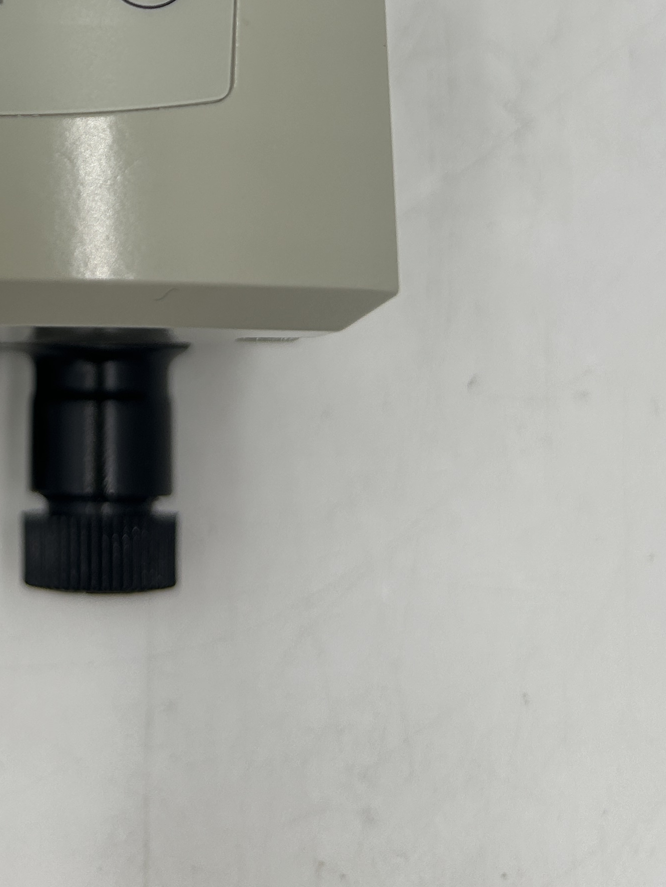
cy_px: -74
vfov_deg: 29.6
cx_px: 33
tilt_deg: -73.9
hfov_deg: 24.0
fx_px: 1513
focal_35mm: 59
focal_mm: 5.7
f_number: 1.5
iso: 50
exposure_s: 1/488
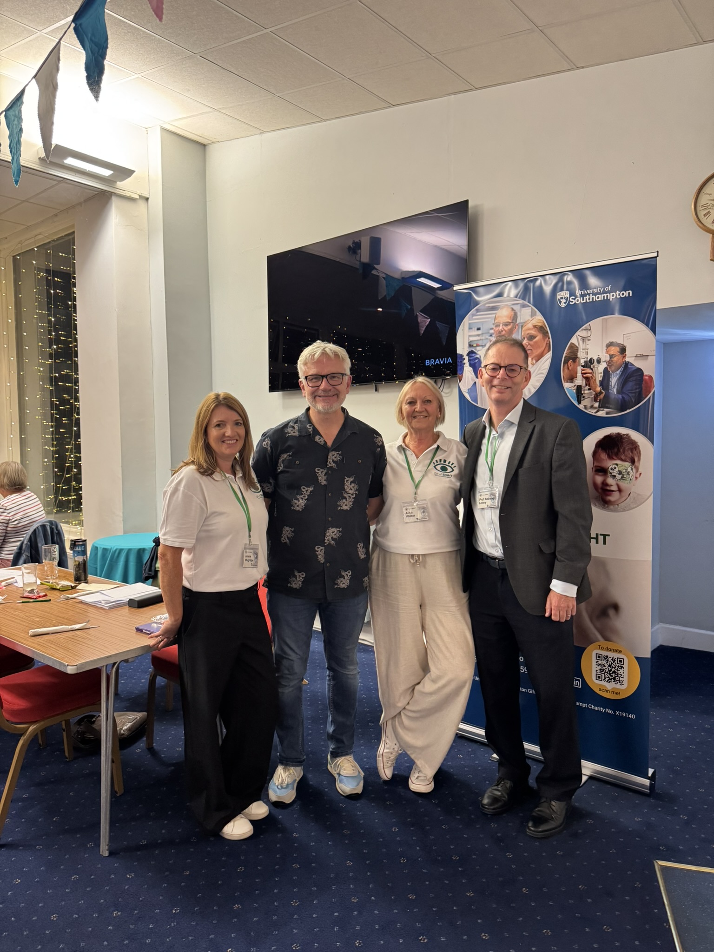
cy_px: 476
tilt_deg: -3.7
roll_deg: +0.3
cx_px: 357
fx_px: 660
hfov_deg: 56.8
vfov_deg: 71.6
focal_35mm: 24
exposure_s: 1/50
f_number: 1.78
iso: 500
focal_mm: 6.76
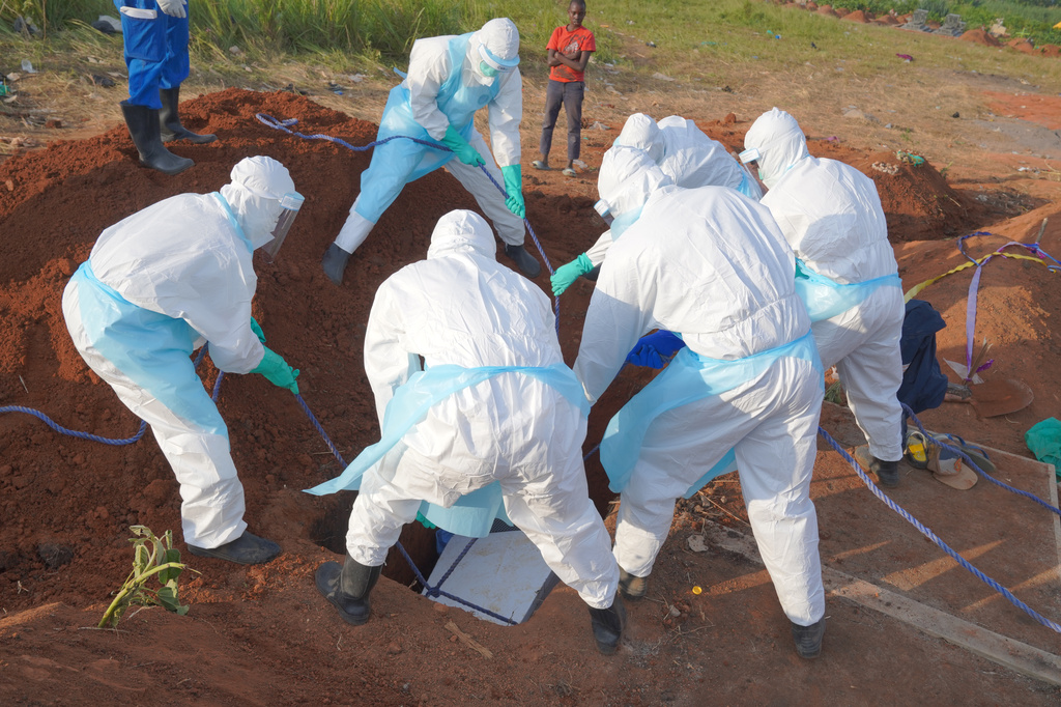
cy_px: 354
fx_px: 943
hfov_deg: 58.7
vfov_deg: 41.1
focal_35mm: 32
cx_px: 530
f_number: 7.1
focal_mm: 32
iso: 320
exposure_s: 1/500
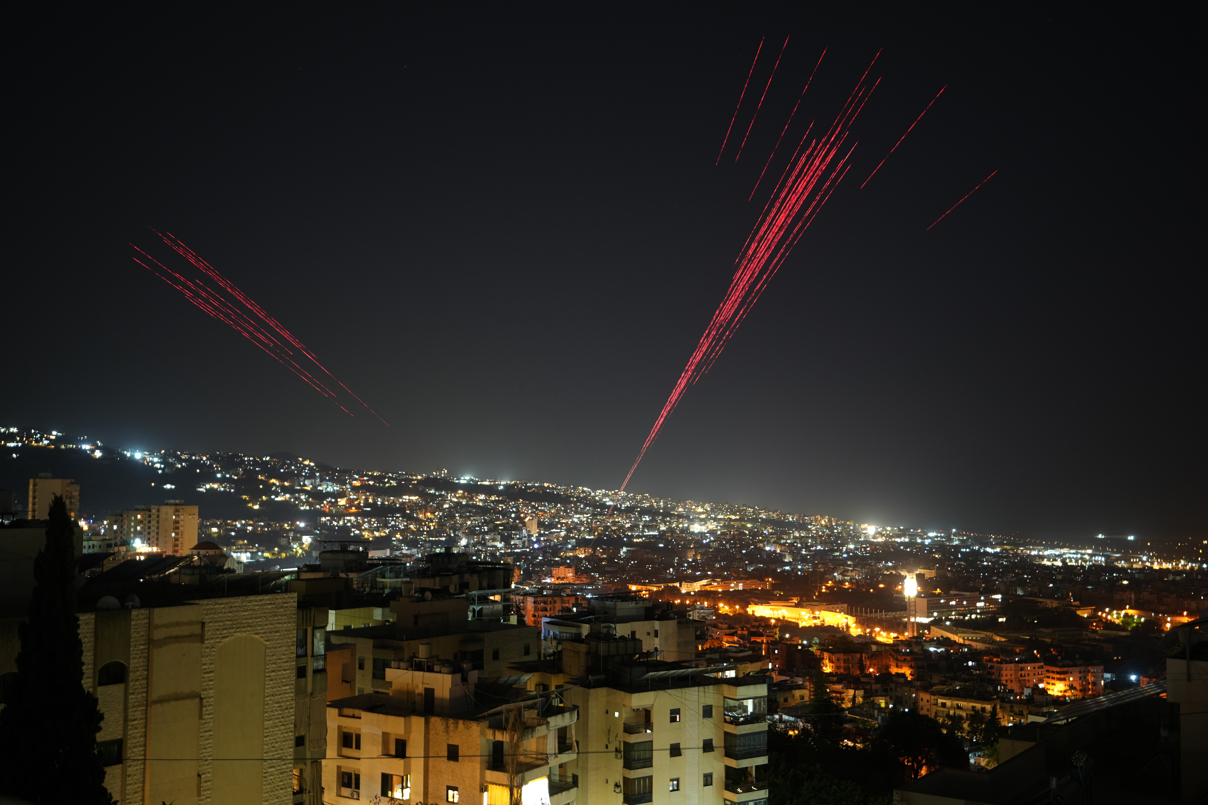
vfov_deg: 37.9
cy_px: 402
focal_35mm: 35
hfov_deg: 54.4
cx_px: 604
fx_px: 1174
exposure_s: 2.5
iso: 400
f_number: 2.8
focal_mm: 35
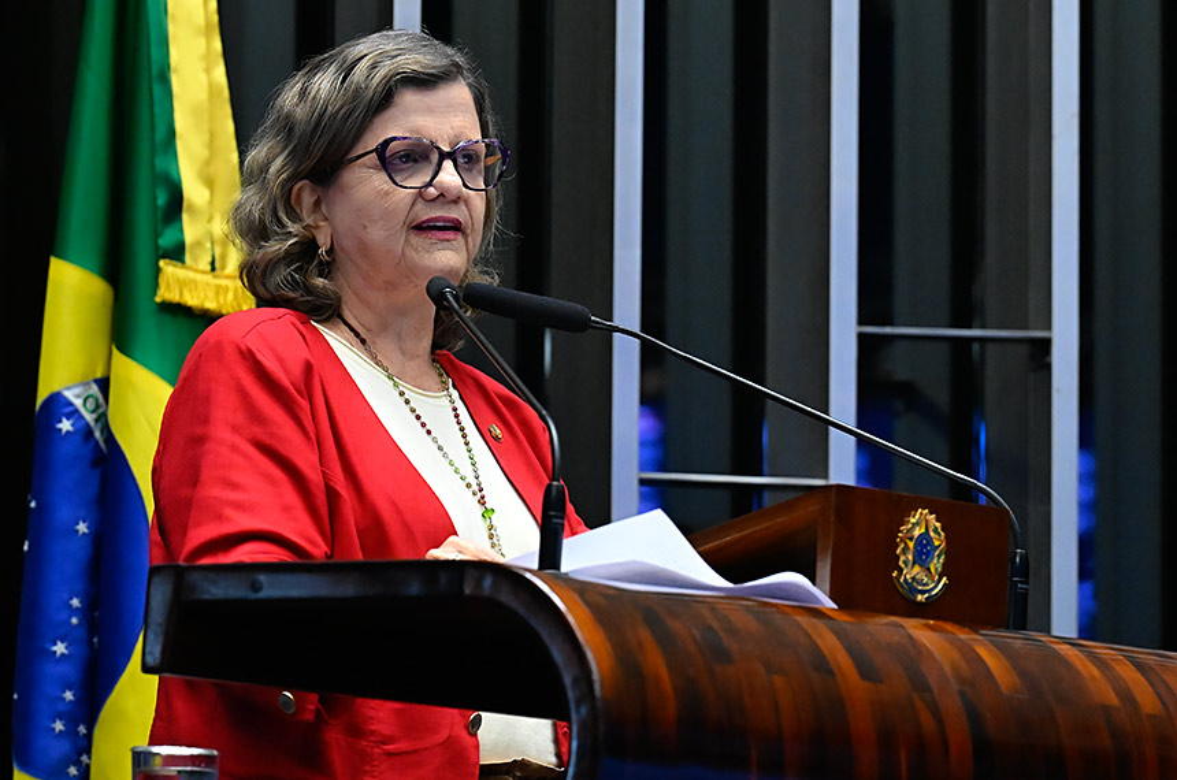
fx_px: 8322
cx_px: 588
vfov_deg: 5.4
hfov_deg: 8.1
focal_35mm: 255
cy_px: 390
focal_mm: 170
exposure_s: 1/125
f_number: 5
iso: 6400
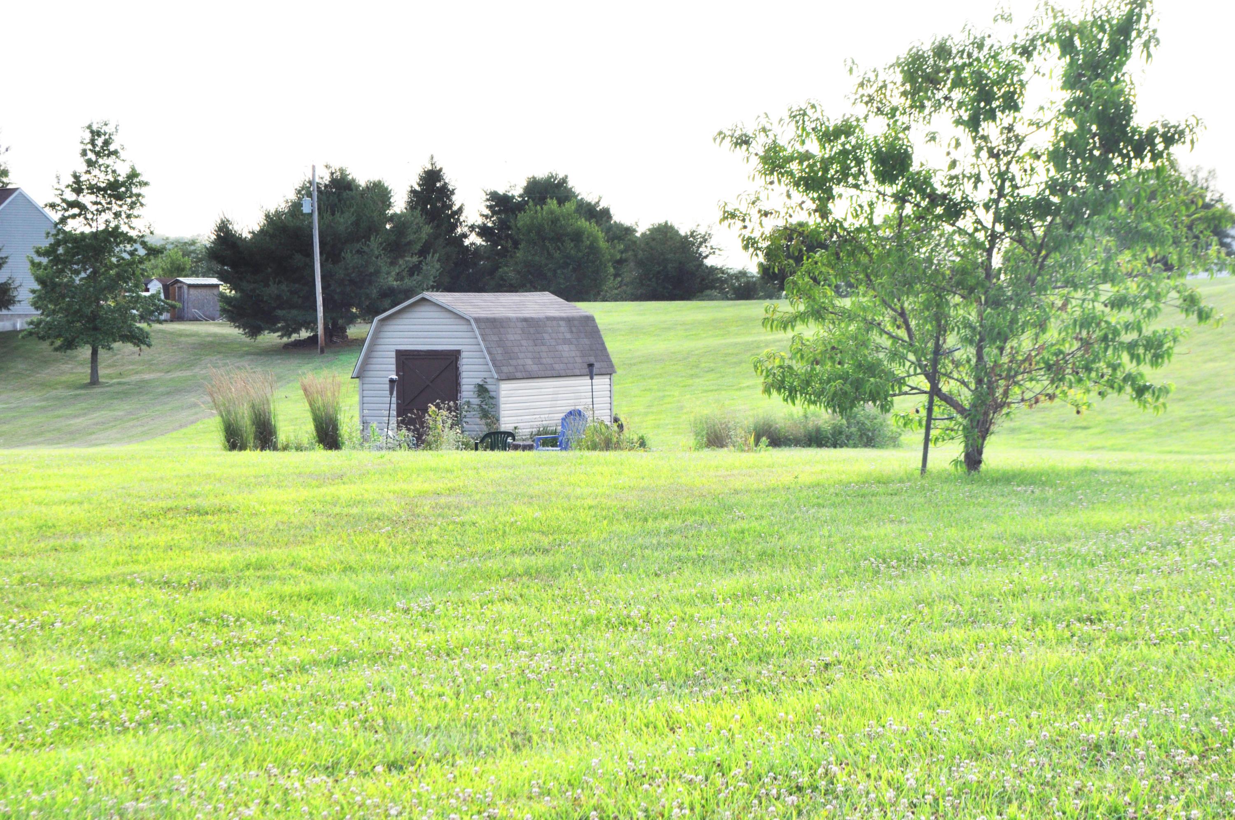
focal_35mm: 82
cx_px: 618
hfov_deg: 24.6
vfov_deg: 16.5
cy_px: 410
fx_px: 2827
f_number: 10
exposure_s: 1/200
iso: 200
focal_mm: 55
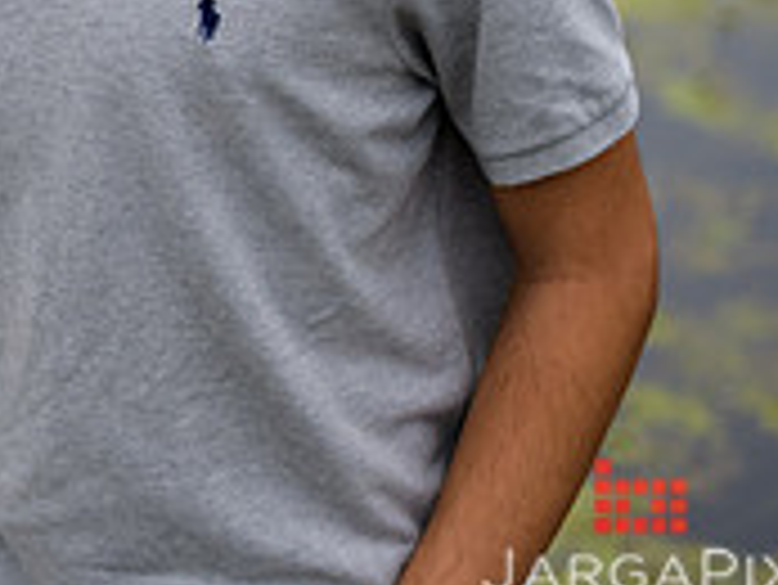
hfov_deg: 11.7
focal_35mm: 161
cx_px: -391
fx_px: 3621
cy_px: -178
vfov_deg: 9.1
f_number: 2
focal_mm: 50
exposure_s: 1/640
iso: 200
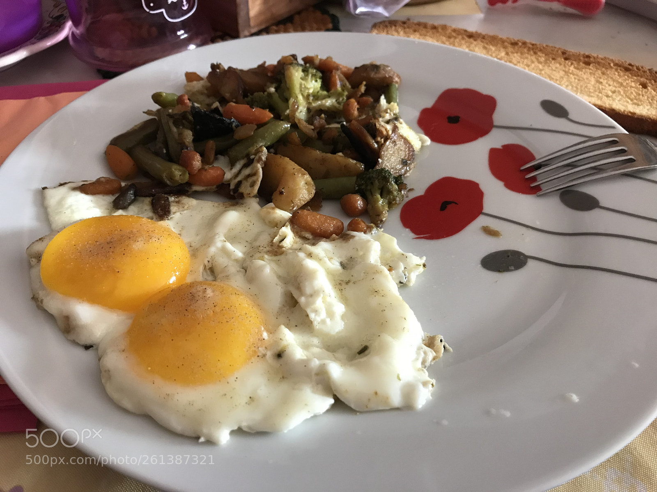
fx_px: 531
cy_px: 246
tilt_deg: -43.7
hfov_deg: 63.4
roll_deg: -2.1
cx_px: 328
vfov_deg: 49.7
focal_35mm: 28
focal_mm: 3.99
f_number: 1.8
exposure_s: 1/17
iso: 64
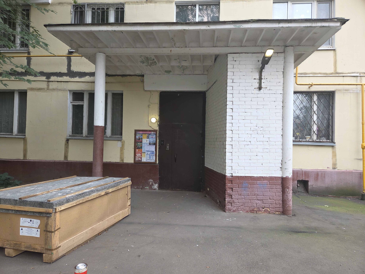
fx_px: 243
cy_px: 137
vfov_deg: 58.9
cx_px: 182
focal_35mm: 23
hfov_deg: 73.9
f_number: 1.8
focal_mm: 5.4
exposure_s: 1/180
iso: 50
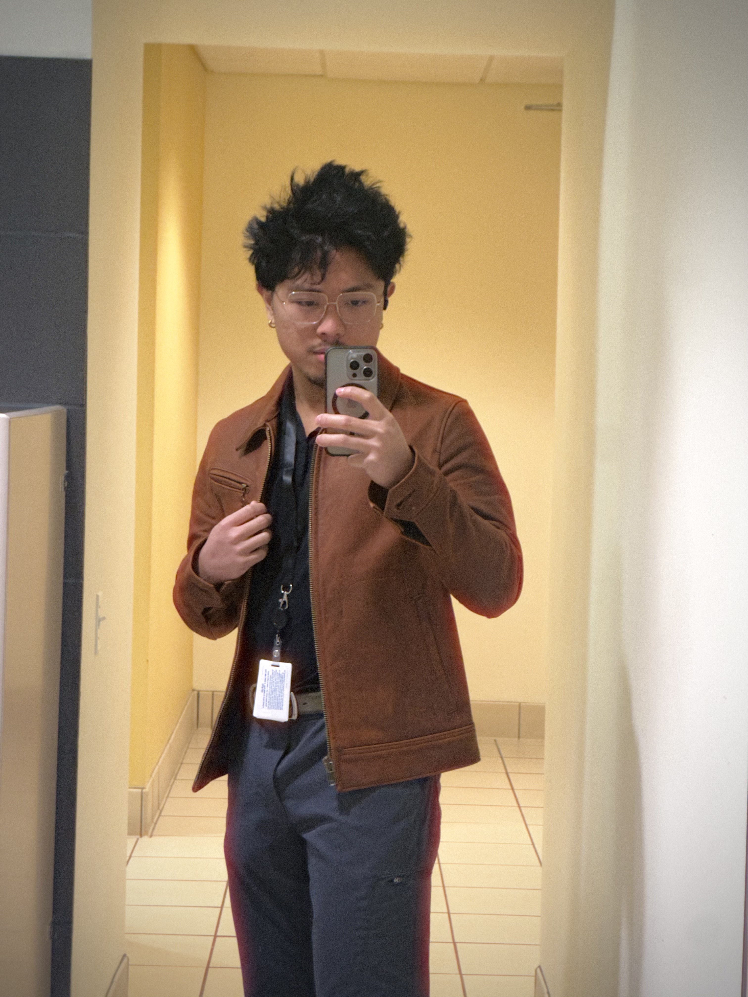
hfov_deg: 19.1
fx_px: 2218
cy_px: 498
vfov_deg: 25.3
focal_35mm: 77
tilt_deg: -3.2
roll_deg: -1.6
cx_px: 374
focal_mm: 9
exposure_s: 1/30
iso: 320
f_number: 2.8
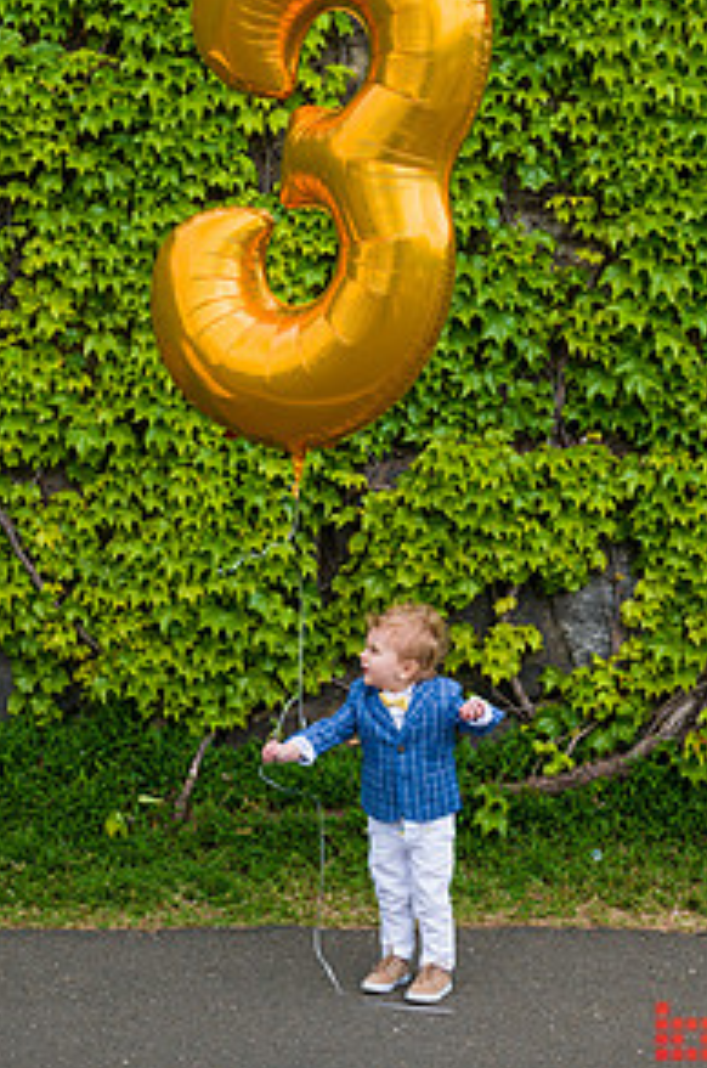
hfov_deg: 17.0
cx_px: 366
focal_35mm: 80
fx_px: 2368
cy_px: 368
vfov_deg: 25.3
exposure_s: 1/640
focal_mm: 52
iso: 200
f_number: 4.5
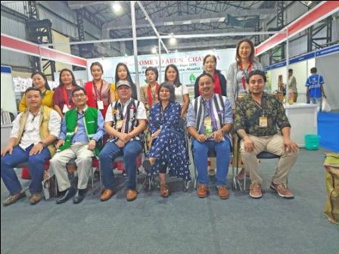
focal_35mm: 26
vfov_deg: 53.1
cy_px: 127
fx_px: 255
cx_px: 170
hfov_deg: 67.3
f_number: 1.5
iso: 320
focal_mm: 4.3
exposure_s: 1/50
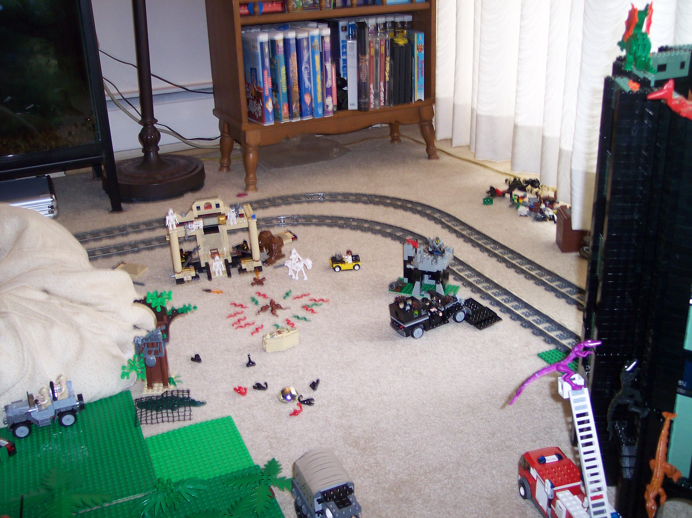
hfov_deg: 49.0
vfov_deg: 37.7
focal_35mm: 38
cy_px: 259
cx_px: 346
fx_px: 759
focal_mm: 8
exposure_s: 1/30
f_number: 2.8
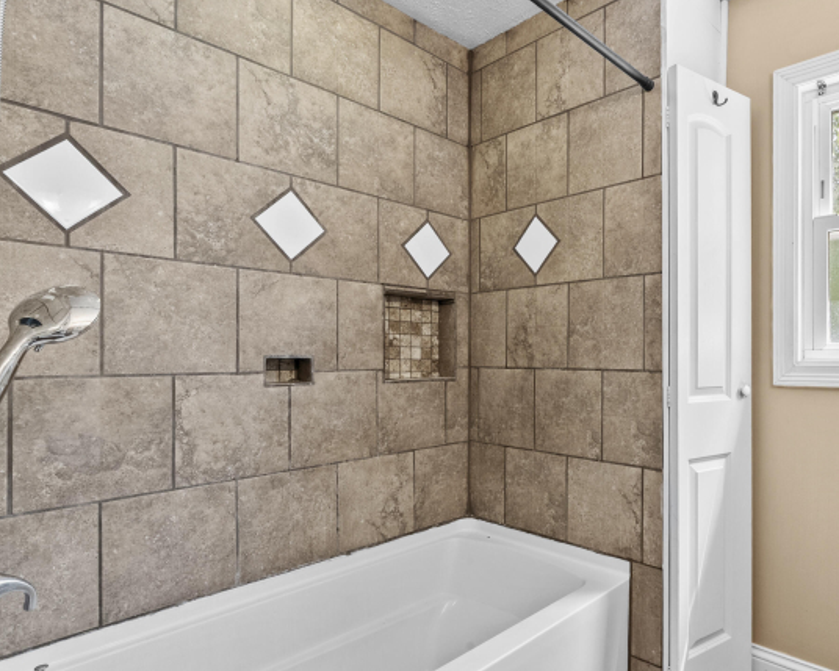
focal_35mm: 21
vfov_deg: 65.5
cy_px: 355
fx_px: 522
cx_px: 552
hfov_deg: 75.5
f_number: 11
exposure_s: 1/3
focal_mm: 16
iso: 800
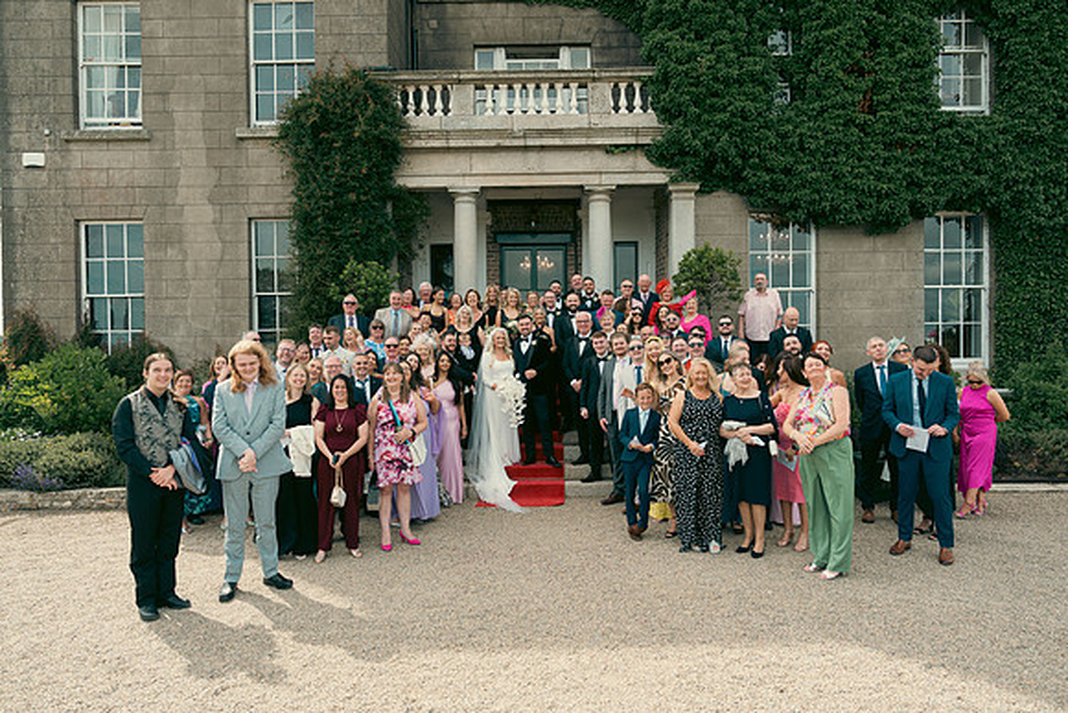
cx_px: 534
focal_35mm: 24
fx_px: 712
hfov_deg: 73.7
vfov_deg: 53.2
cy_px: 356
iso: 125
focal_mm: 24
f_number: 3.5
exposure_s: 1/640
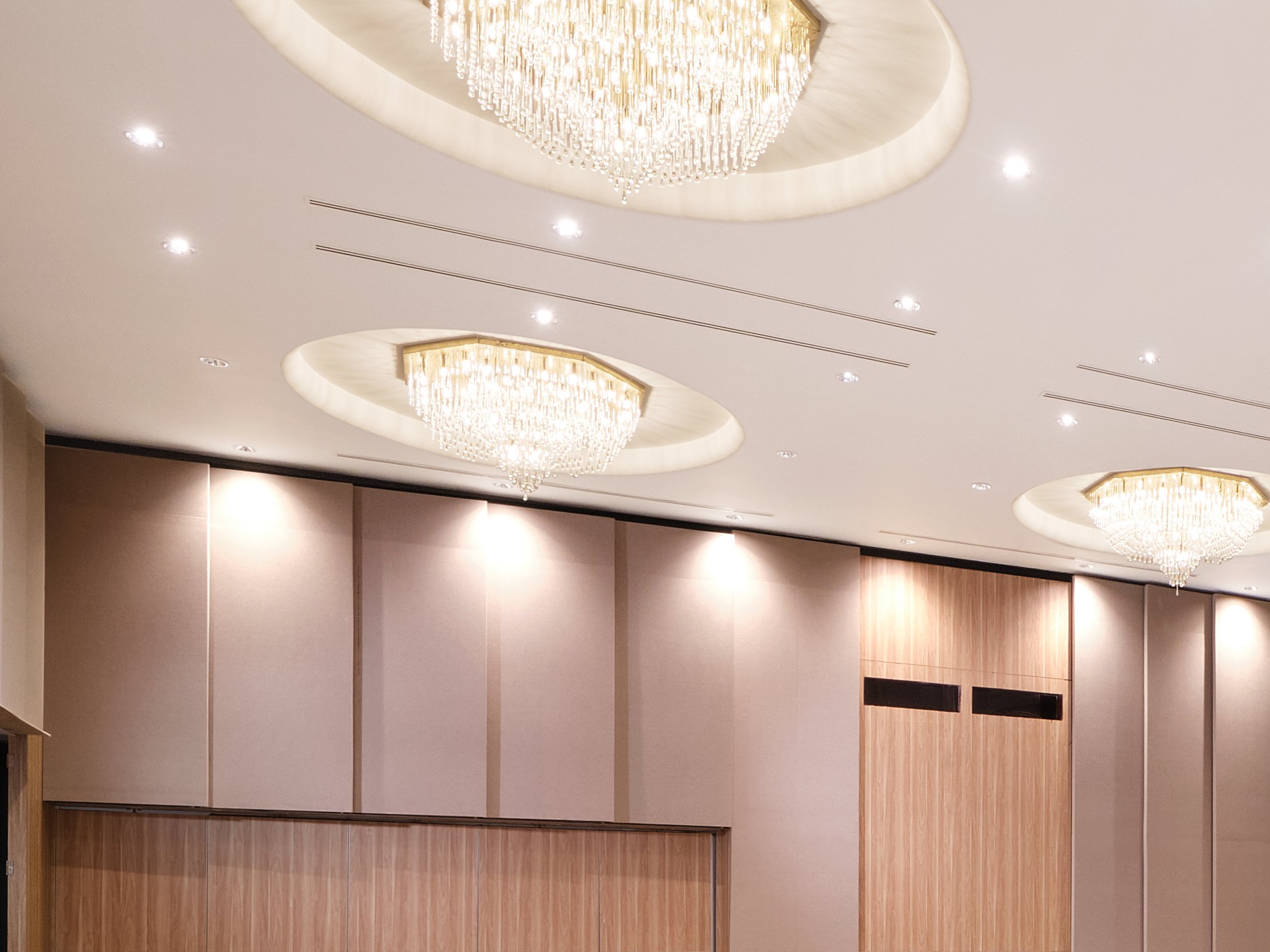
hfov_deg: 41.1
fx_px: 1468
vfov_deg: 33.1
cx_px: 1253
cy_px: 943
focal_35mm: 40
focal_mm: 8
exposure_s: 1/4
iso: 400
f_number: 8
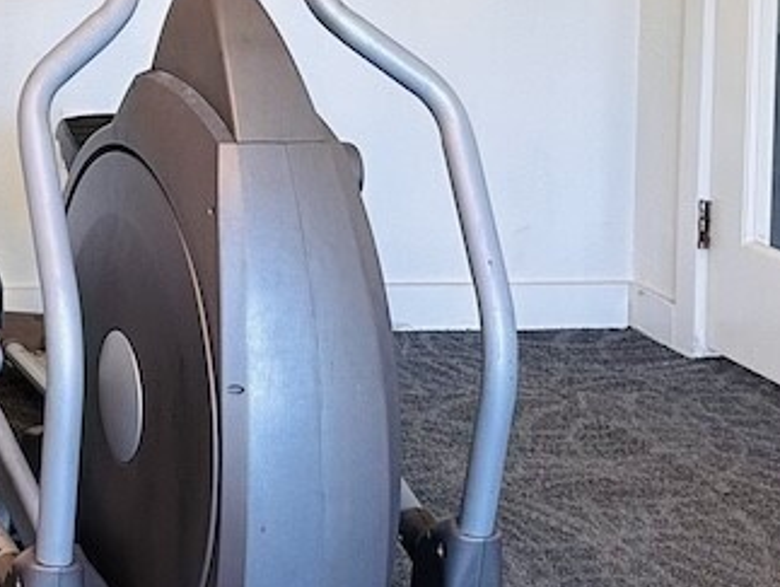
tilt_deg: -1.9
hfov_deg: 19.6
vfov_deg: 14.8
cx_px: -111
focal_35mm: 95
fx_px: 2143
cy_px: -215
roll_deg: -2.0
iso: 160
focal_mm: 6.86
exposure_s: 1/60
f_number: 1.78
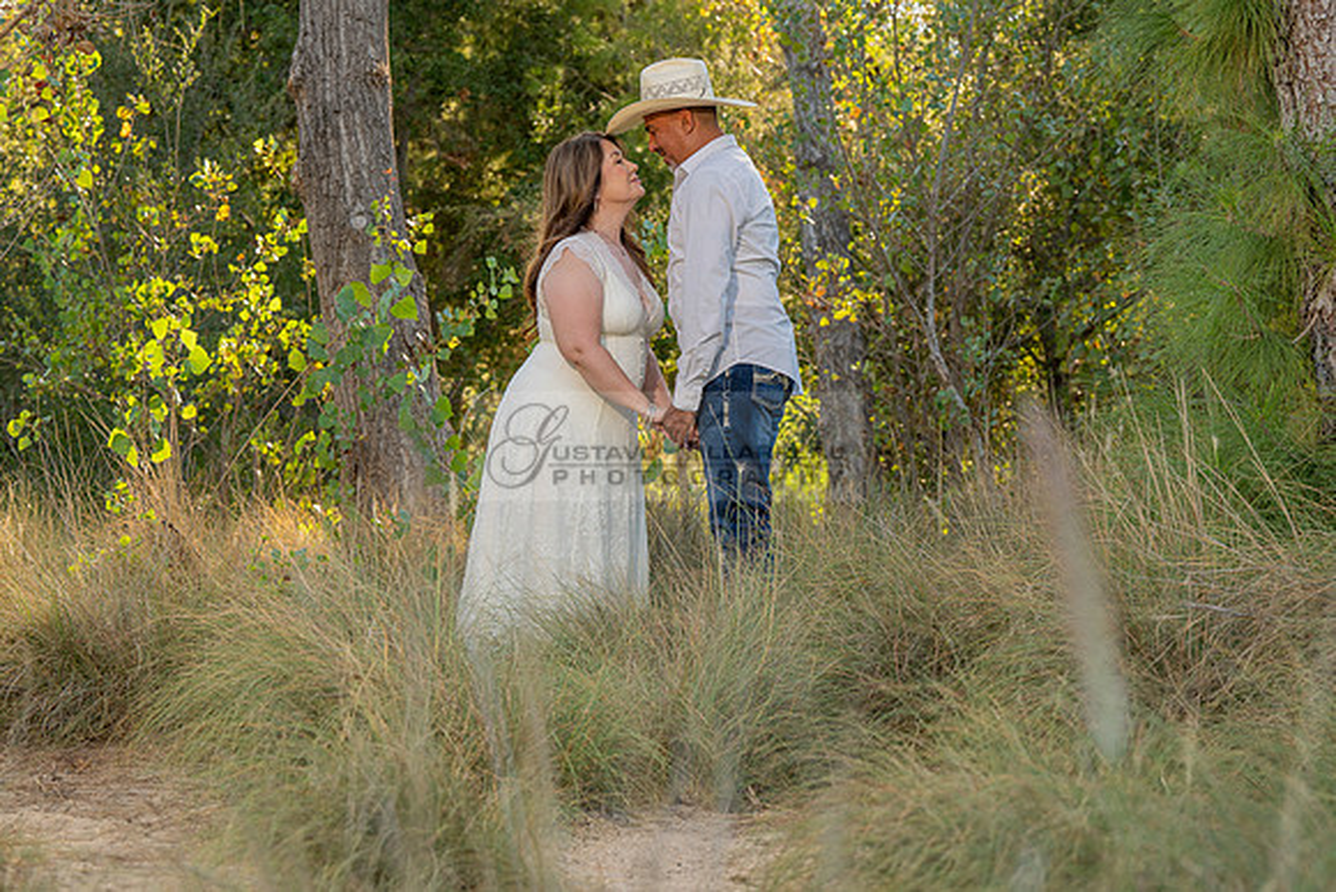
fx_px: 2932
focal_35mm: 79
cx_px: 668
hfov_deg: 25.7
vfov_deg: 17.3
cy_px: 446
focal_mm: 79
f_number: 5.6
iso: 200
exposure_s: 1/200
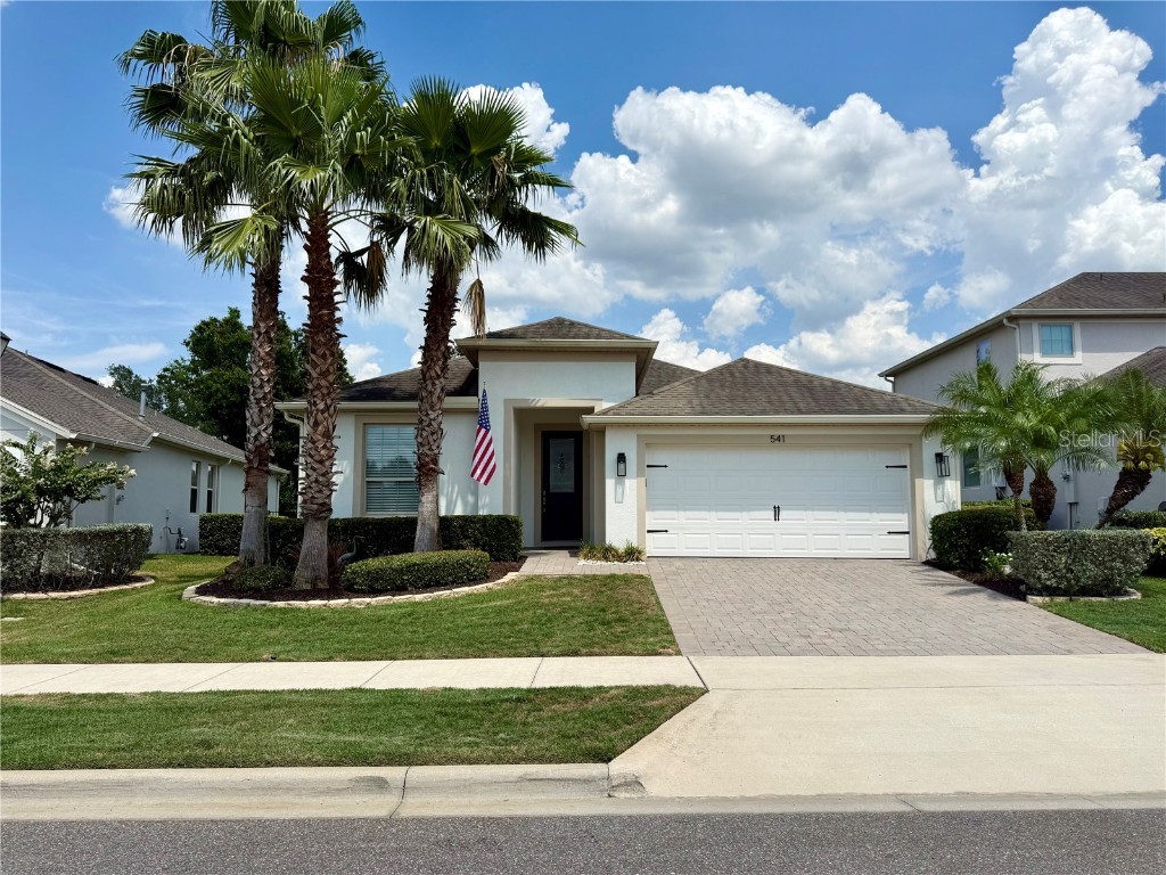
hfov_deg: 71.6
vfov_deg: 56.8
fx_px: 808
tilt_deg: +5.6
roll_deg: +0.3
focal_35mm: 24
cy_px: 438
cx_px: 583
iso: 80
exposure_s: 1/7353
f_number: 1.78
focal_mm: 6.76
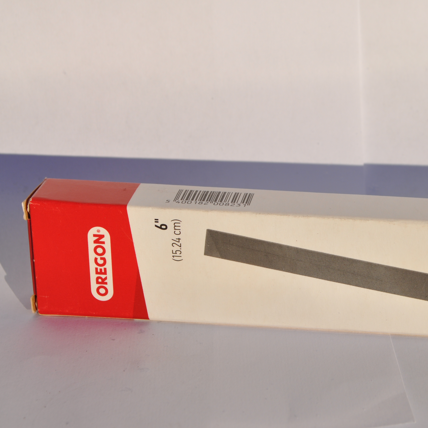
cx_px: 301
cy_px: 214
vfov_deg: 16.5
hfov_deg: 16.4
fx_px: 1478
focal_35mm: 106
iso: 200
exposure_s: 1/500
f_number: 11
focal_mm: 55
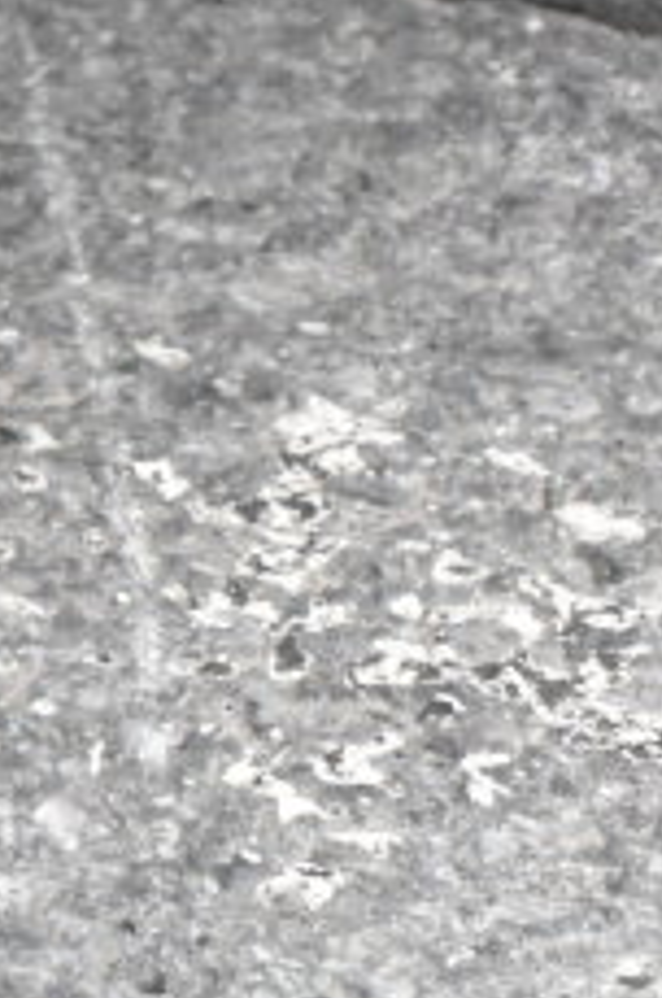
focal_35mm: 192
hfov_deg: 6.9
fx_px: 5312
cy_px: 98
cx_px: -575
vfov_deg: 10.7
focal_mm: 32
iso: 6400
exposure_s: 1/800
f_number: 14
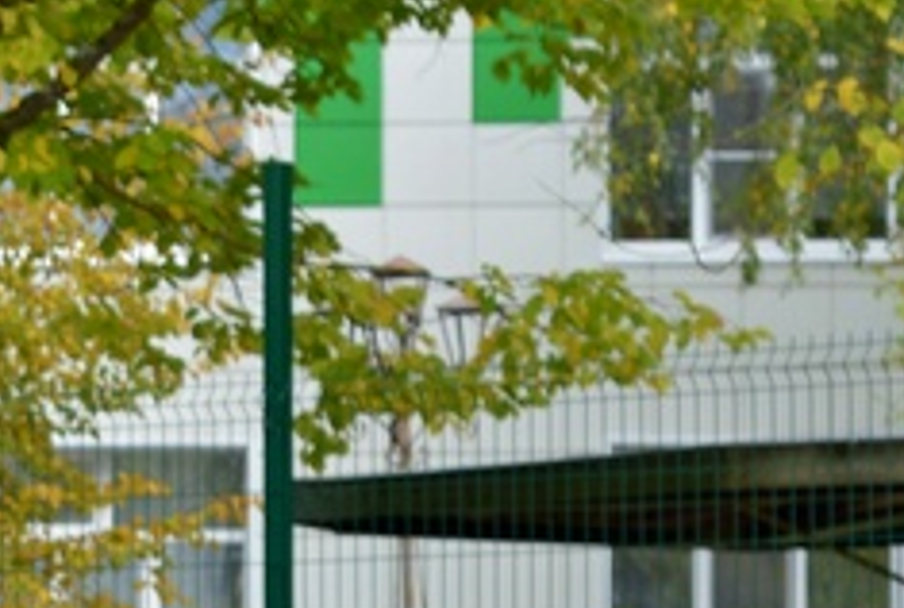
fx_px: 7502
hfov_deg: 6.5
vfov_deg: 4.6
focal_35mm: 298
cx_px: -1335
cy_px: 804
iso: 200
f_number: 5.6
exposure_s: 1/320
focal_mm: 50
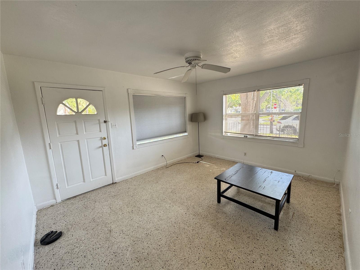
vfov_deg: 85.7
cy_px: 135
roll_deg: +2.1
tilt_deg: -9.3
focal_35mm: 14
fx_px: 146
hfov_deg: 102.1
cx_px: 180
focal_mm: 2.22
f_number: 2.2
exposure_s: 1/99
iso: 160
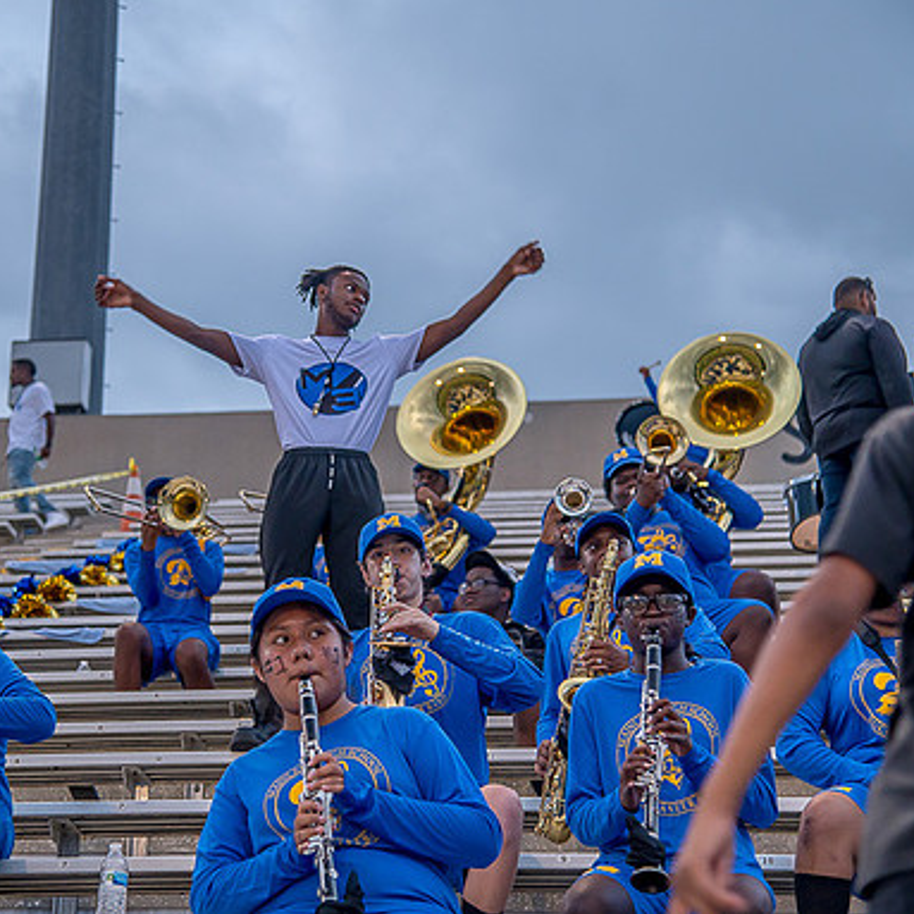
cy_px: 456
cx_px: 377
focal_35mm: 85
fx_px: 2539
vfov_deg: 20.4
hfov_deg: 20.4
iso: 1250
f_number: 4
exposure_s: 1/250
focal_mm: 66
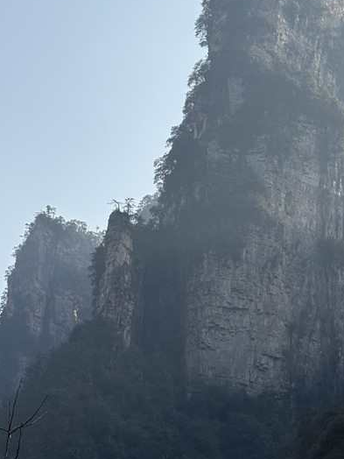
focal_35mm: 119
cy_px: 246
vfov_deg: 16.5
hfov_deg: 12.4
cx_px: 308
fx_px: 1577
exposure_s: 1/3279
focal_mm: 5.96
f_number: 1.6
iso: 32
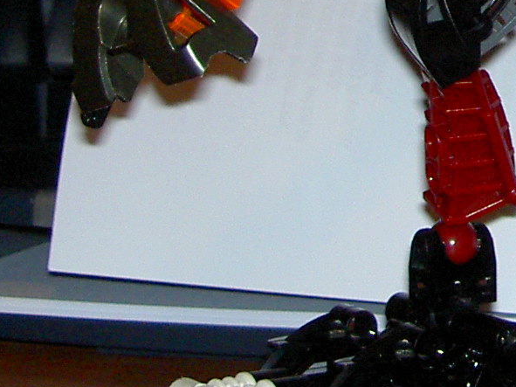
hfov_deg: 11.2
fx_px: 2548
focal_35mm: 171
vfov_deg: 8.5
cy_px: -152
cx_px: 697
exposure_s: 1/59.5
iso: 100
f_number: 2.8
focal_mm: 8
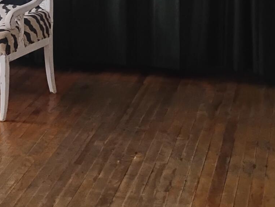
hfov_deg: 17.4
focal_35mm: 111
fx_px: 883
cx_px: 21
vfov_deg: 13.1
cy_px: -31
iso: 544
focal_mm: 4.26
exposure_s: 1/60
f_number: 1.8
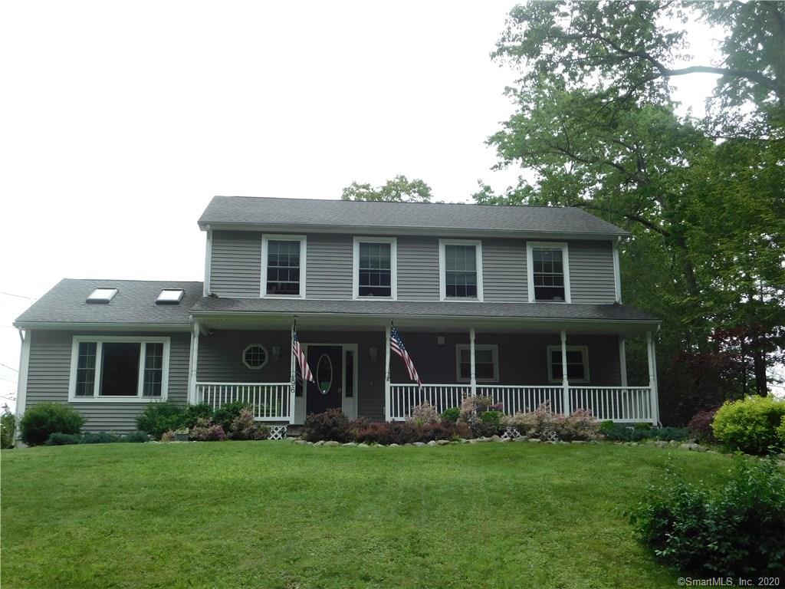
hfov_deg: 51.4
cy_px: 294
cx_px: 392
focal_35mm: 36
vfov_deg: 39.7
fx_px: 816
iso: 125
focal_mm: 6.3
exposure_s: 1/640
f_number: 3.5
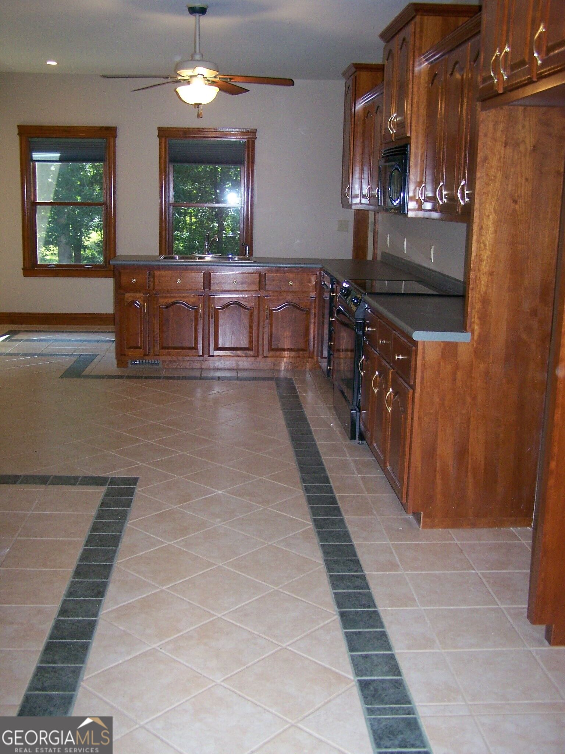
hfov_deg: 37.7
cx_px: 282
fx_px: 827
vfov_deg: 49.0
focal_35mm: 38
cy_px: 377
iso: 160
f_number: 2.8
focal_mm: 6.3
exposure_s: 1/60
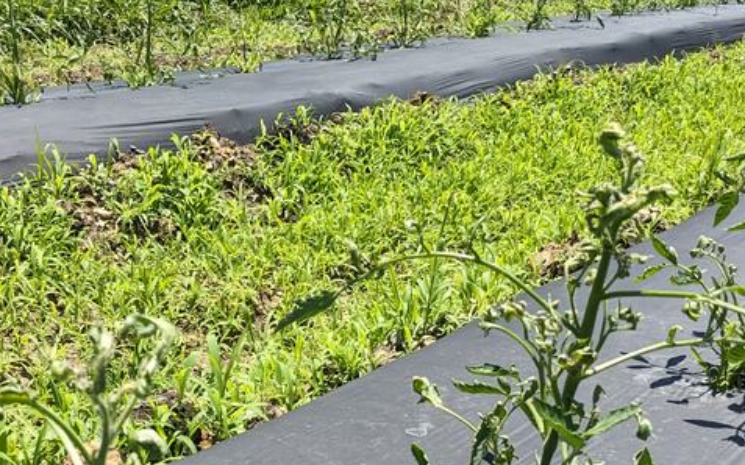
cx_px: 375
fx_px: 1137
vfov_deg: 21.8
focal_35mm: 56
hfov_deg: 36.3
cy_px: 528
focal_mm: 4.38
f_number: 1.73
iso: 50
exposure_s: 1/1466
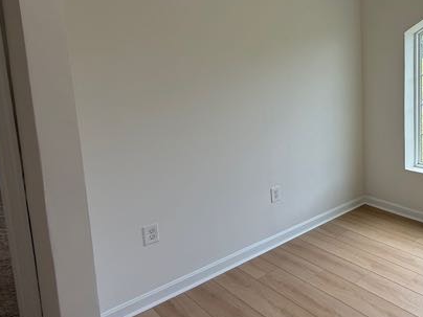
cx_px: 413
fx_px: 354
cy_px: 100
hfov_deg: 51.0
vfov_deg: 47.3
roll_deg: -0.2
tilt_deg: -6.4
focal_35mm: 29
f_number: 2.2
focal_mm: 2.22
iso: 50
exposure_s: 1/289
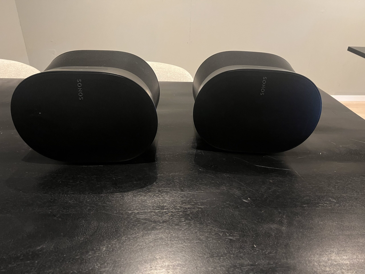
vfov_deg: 53.1
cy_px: 137
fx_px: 274
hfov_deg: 67.3
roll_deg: -2.1
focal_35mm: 26
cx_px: 182
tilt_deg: -30.4
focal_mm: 5.7
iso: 640
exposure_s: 1/30
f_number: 1.5
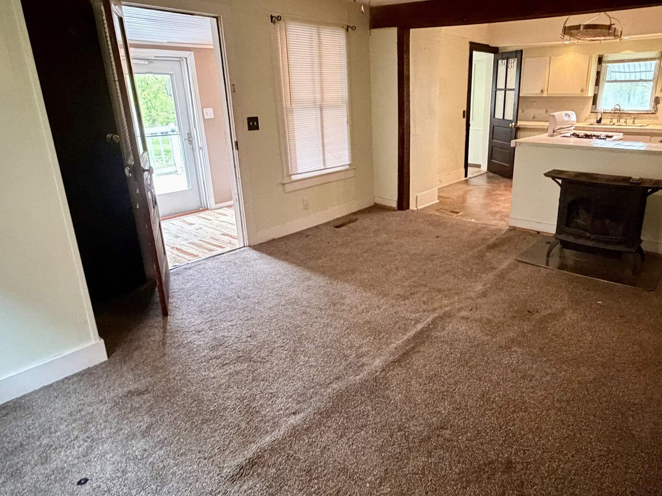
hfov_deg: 73.2
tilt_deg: -17.4
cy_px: 230
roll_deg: +0.7
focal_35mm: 23
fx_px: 440
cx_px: 394
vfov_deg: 58.8
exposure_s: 1/40
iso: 1000
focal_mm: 2.22
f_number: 2.2
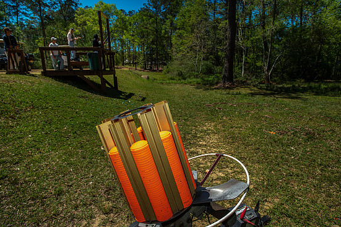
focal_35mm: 20
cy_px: 116
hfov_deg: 84.0
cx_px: 174
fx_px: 189
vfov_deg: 61.9
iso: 80
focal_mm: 19
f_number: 6.3
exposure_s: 1/250
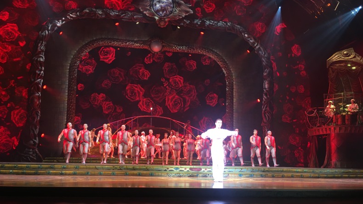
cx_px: 180
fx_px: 308
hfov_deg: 61.0
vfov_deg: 36.4
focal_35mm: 32
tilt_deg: +5.8
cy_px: 131
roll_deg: -0.6
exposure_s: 1/30
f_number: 2.2
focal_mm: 4.15
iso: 32
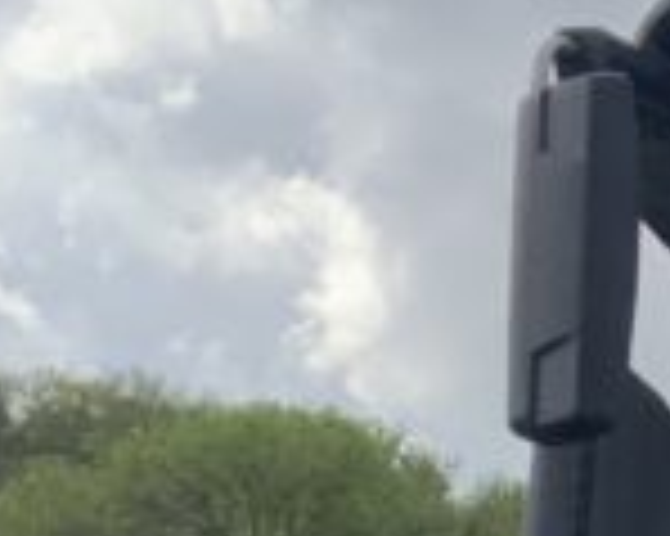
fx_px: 3864
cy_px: 1113
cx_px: 994
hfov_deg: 9.6
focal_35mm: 195
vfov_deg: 7.6
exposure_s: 1/1279
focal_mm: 3
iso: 16
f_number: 1.8
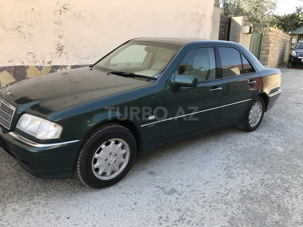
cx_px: 152
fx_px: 245
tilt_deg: -14.8
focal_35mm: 28
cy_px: 114
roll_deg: -1.6
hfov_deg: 63.4
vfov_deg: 49.7
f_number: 1.8
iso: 20
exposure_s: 1/349
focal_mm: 3.99
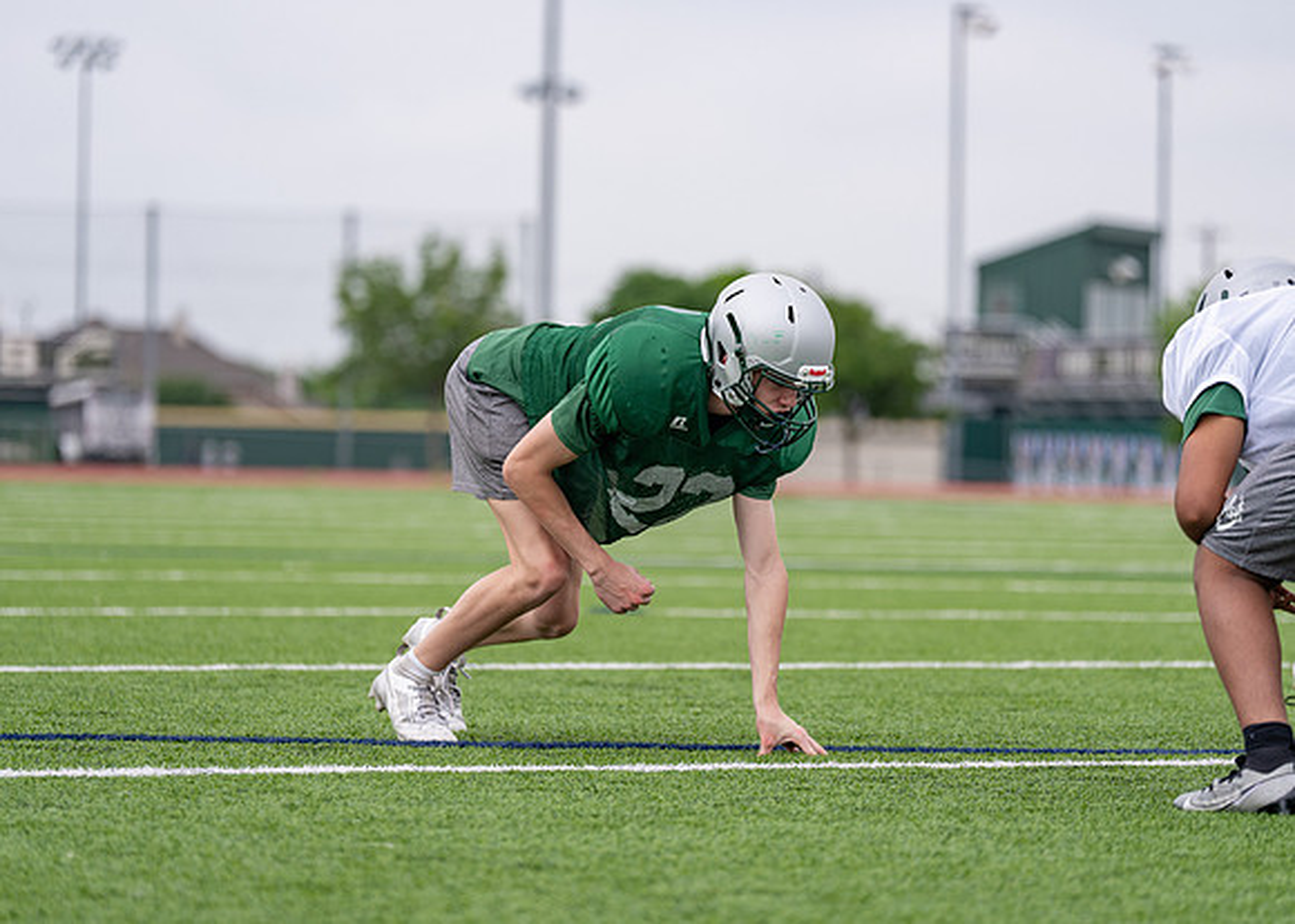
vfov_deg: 9.3
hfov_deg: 13.0
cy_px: 462
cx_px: 648
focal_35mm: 154
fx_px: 5678
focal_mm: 144
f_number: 2.8
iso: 200
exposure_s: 1/2500
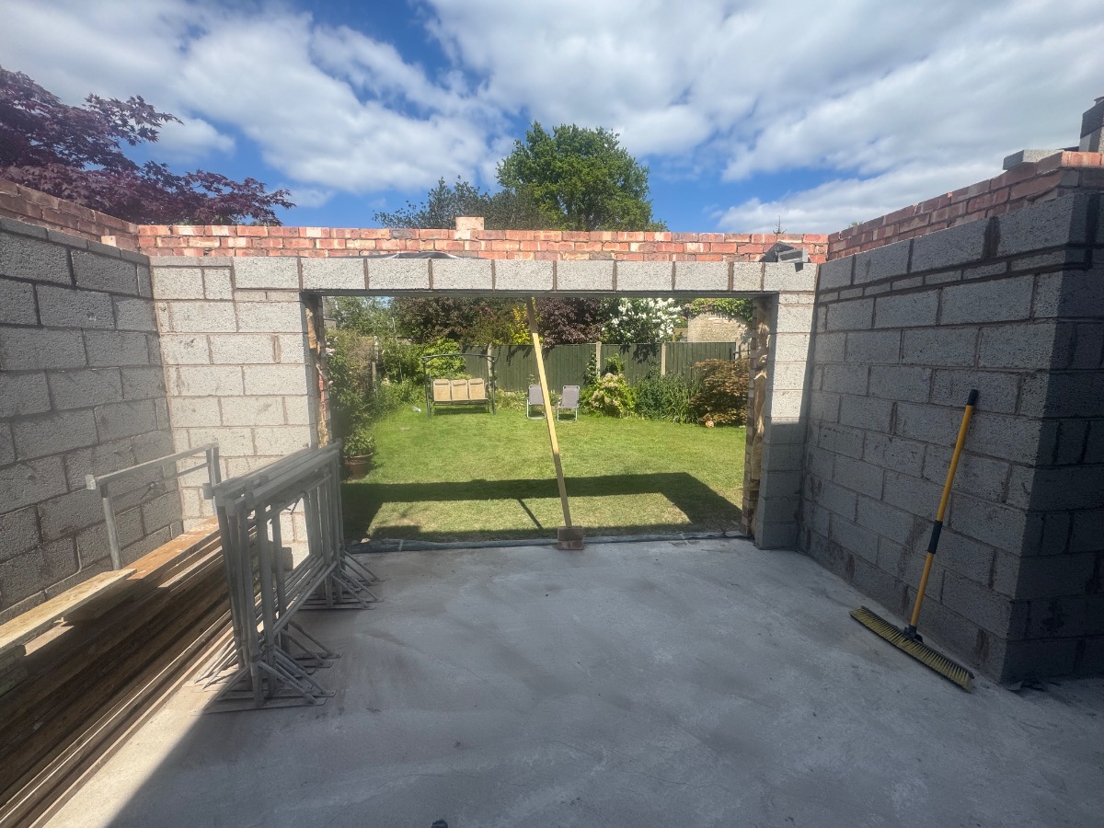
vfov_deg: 85.7
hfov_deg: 102.1
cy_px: 414
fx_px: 446
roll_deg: -1.7
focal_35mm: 14
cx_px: 552
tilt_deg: -6.5
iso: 40
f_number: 2.2
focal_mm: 2.22
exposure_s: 1/1506
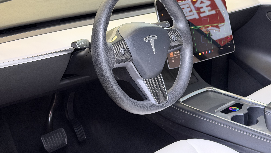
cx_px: 137
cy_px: 56
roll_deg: -1.4
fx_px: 381
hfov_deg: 39.2
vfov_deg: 22.6
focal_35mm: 53
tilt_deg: -20.1
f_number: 1.78
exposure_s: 1/50
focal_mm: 6.76
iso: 200
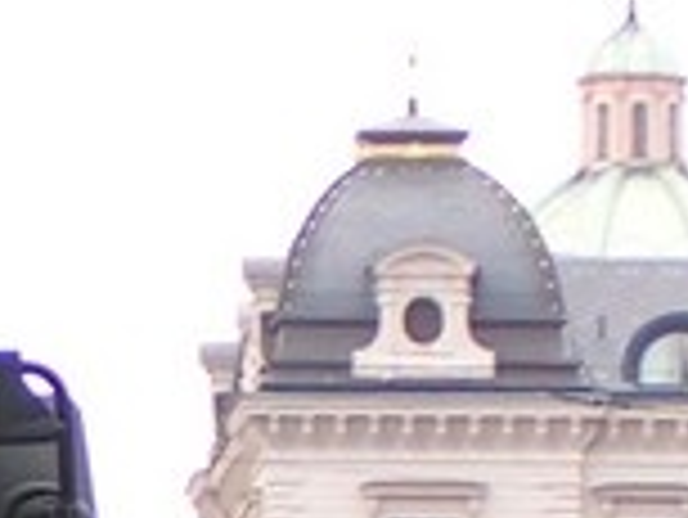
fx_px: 11099
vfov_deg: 2.7
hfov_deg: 3.5
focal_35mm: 558
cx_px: -791
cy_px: 1196
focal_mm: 14.5
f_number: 3.5
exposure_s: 1/320
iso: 50
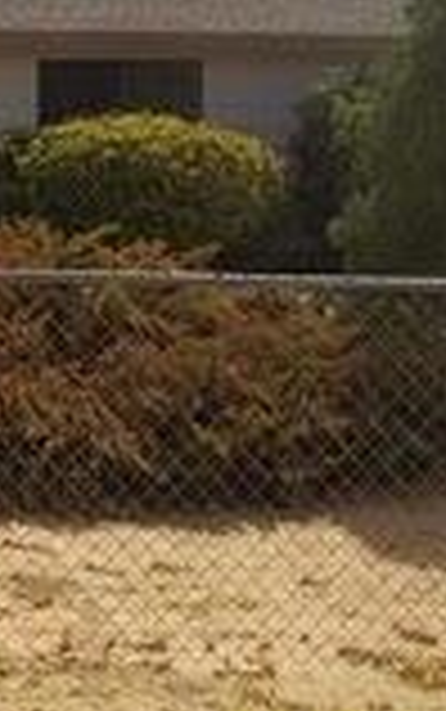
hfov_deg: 12.6
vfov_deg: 21.4
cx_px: -329
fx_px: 1864
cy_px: 171
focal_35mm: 96
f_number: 8.8
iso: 64
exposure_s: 1/250
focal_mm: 5.7
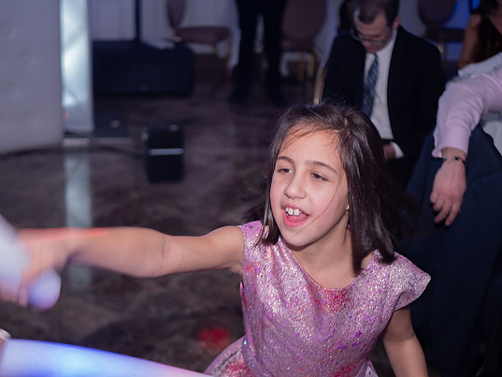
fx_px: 783
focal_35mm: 54
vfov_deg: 27.0
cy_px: 175
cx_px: 240
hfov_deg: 35.5
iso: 800
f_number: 1.7
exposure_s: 1/125
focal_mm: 25
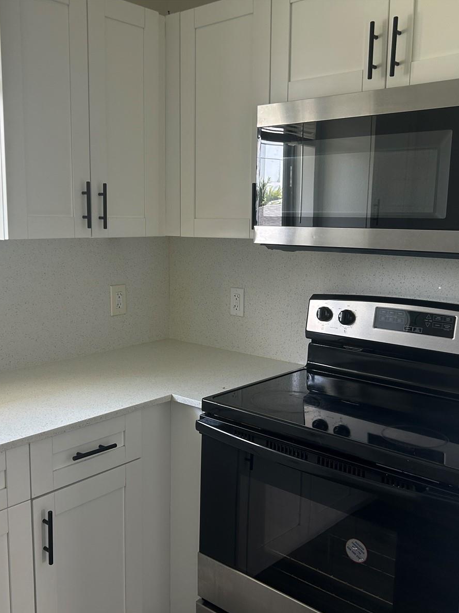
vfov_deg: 52.6
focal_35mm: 35
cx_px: 198
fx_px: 619
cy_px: 308
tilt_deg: -9.0
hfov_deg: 40.6
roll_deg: +0.7
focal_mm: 5.7
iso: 80
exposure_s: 1/121
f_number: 1.5
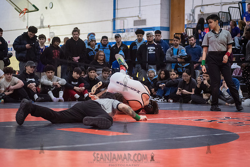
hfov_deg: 23.8
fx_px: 592
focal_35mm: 85
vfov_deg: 16.0
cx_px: 125
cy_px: 83
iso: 8000
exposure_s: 1/500
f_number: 3.2
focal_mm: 80
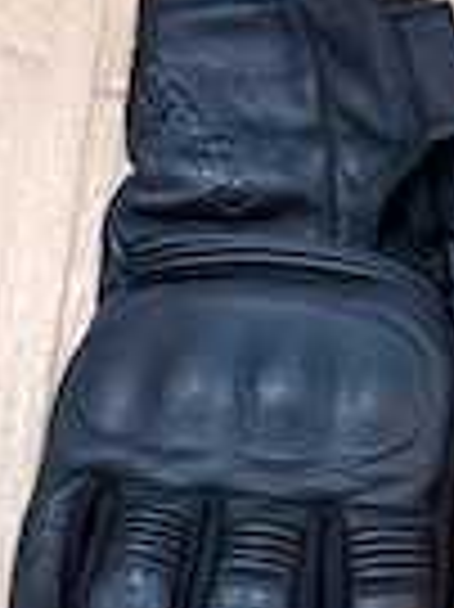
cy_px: 428
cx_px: 548
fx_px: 1244
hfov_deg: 19.5
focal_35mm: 71
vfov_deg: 27.2
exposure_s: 1/60
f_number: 1.78
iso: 500
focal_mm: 6.76
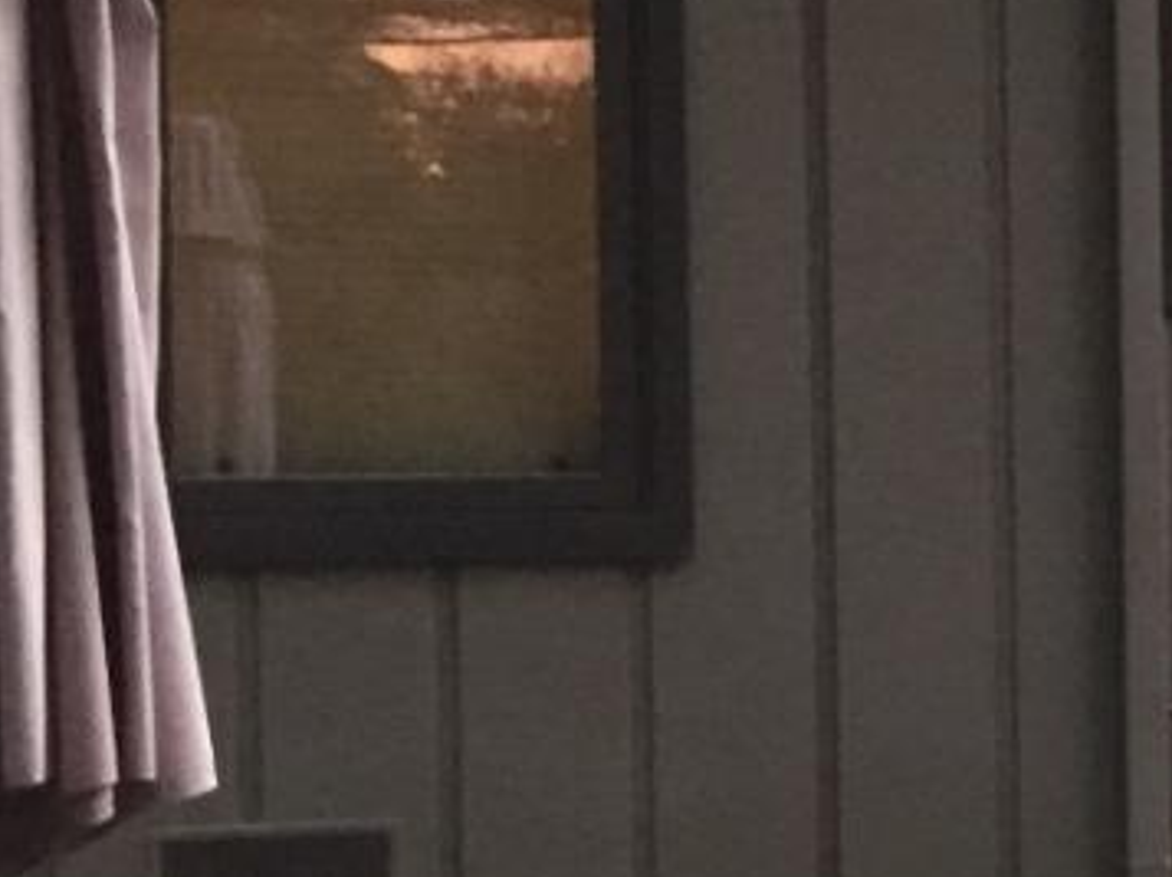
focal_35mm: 122
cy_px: 563
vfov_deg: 12.1
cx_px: 2301
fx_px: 4126
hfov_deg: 13.8
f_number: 2.2
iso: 250
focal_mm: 4.15
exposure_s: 1/17
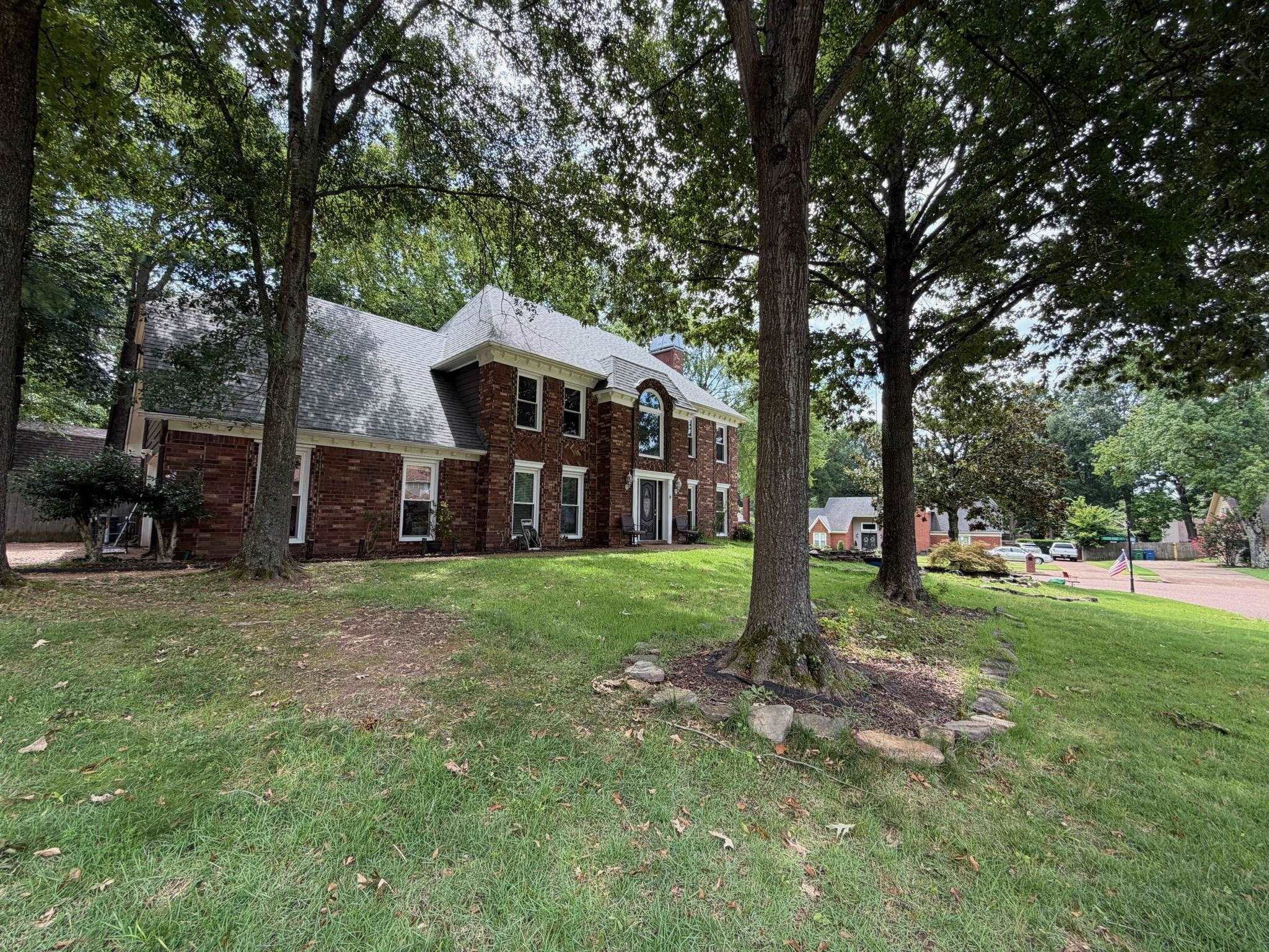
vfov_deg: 85.7
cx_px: 634
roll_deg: -0.7
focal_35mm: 14
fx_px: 513
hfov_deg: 102.1
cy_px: 476
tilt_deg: +4.6
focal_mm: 2.22
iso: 40
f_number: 2.2
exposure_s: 1/203
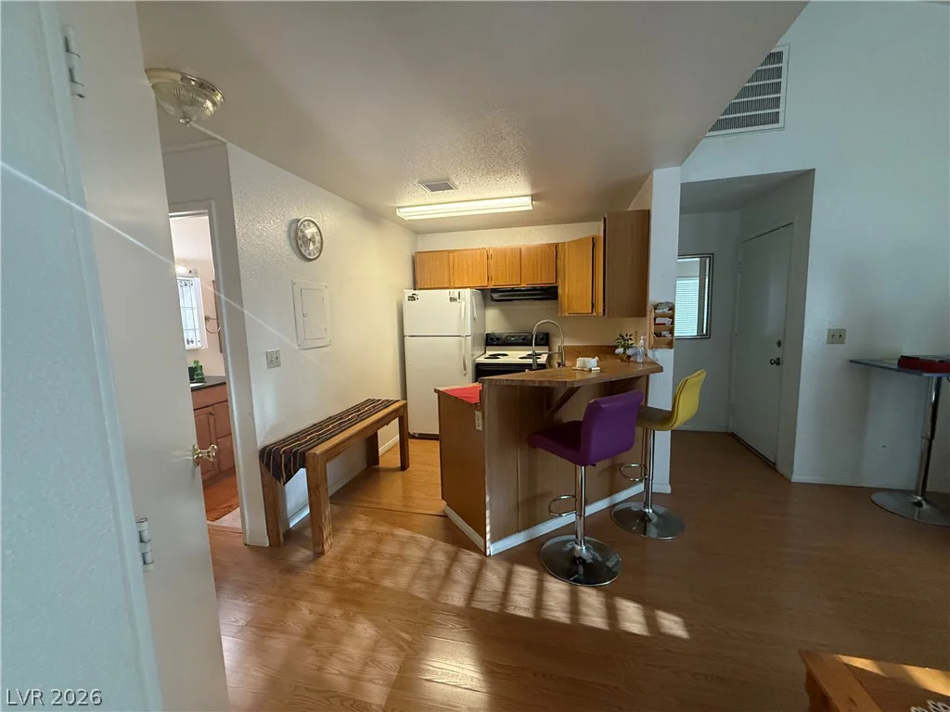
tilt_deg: -6.3
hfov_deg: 102.1
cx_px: 475
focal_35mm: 14
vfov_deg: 85.7
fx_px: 384
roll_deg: +1.4
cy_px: 356
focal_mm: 2.22
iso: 500
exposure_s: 1/120
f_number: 2.2
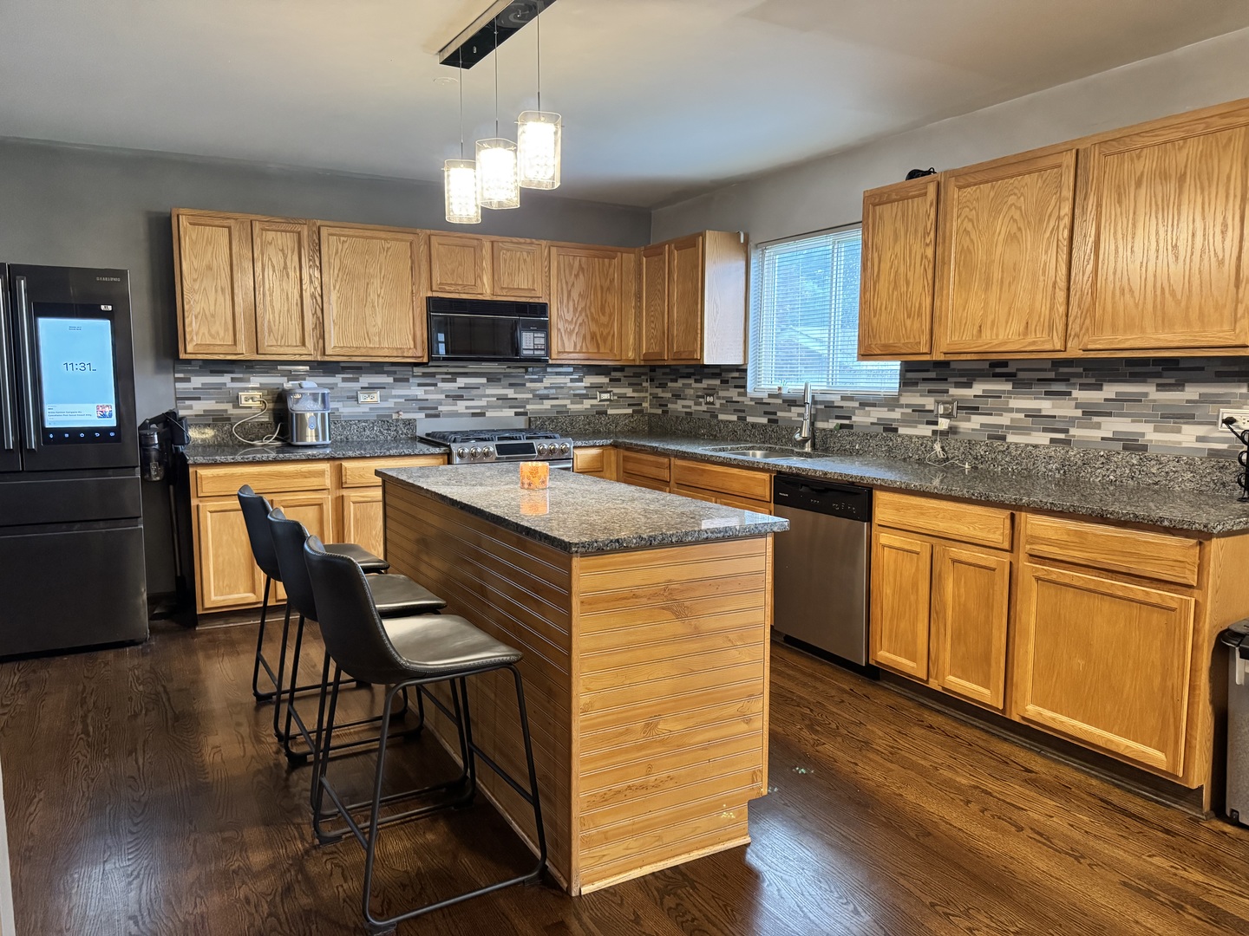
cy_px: 468
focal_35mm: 24
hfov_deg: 71.6
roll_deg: -1.2
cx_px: 624
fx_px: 866
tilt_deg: -7.2
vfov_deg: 56.8
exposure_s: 1/60
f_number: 1.78
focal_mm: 6.76
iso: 800
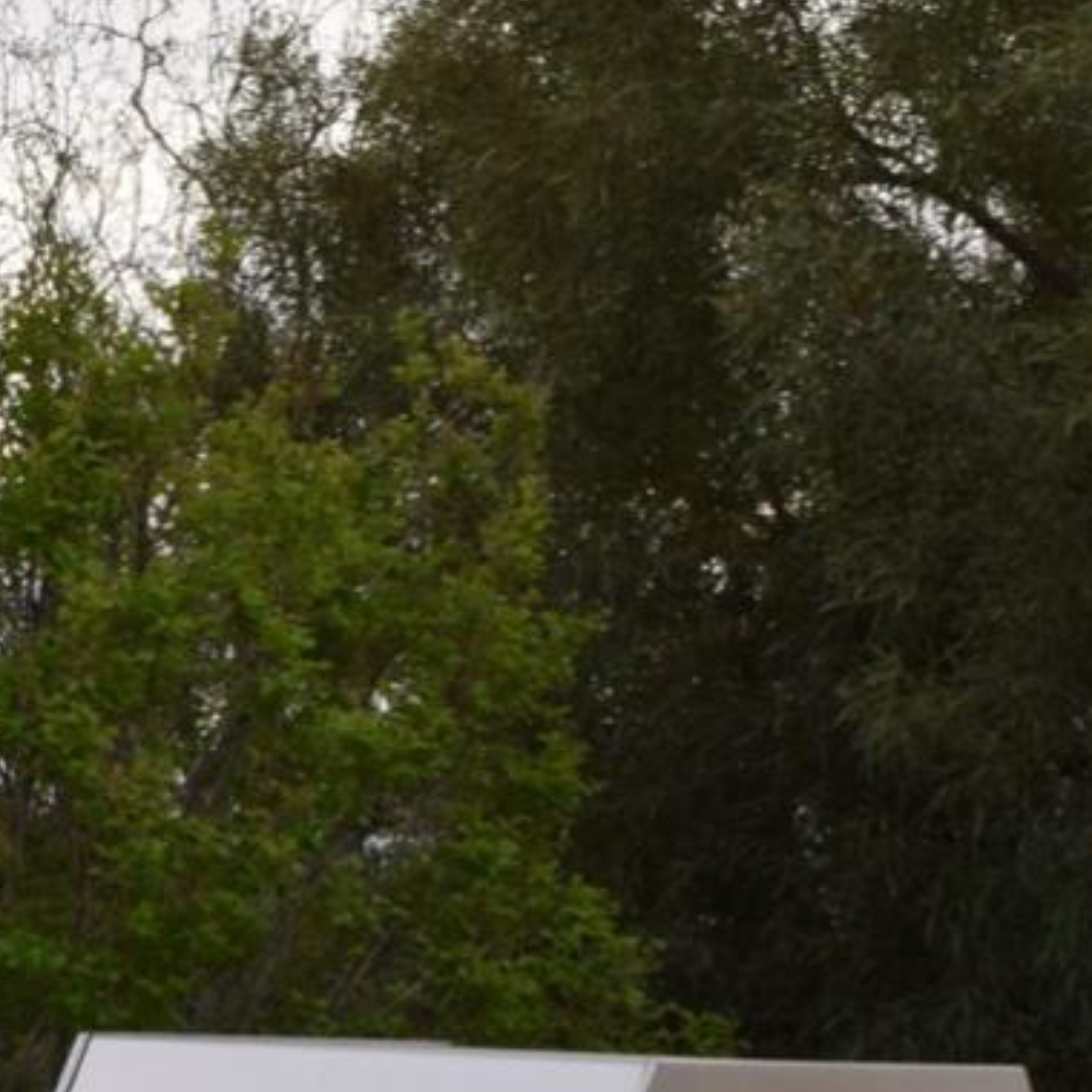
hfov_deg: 12.9
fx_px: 4675
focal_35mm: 131
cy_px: 1474
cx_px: -348
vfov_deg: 12.8
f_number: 5.6
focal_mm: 18
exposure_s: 1/125
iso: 360
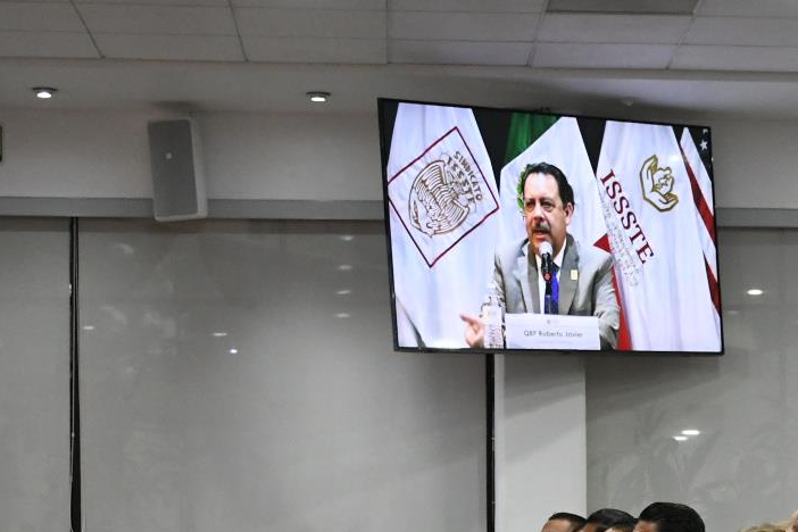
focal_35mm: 120
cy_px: 605
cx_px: 799
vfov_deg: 11.2
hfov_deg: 16.7
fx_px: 2660
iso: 2500
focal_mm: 35
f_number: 4.2
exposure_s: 1/100
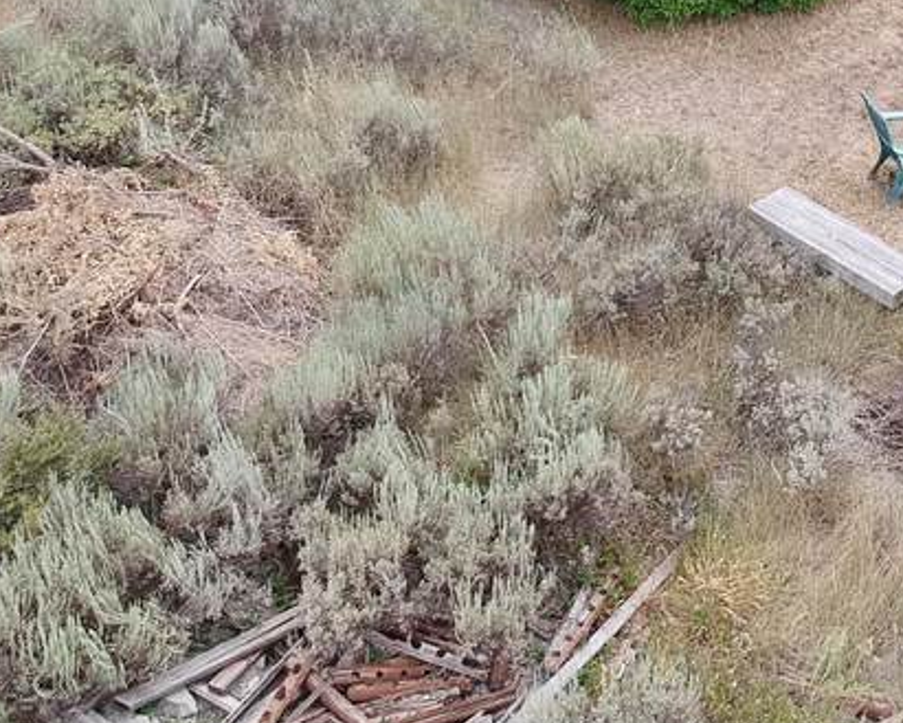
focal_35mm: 76
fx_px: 2032
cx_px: 824
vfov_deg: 19.5
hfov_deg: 24.3
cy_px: -22
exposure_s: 1/500
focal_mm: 4.49
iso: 100
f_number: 2.6
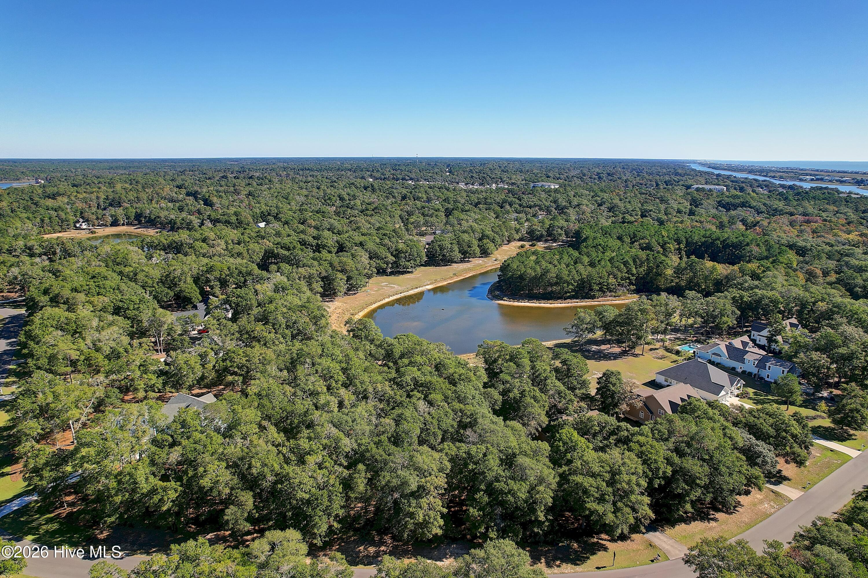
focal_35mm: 22
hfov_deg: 78.6
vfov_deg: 57.2
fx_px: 530
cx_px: 434
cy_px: 289
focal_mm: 8.4
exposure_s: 1/350
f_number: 2.8
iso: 100
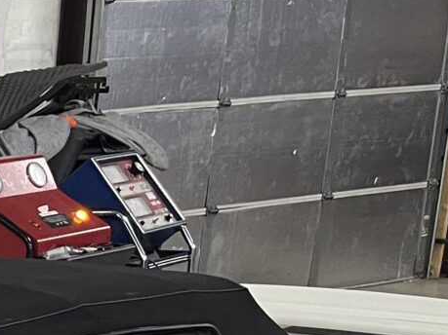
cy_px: 682
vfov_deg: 11.4
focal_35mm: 116
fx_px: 1501
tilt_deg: -21.1
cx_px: -496
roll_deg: +3.3
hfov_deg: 13.9
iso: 160
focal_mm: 5.1
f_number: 1.6
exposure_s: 1/60
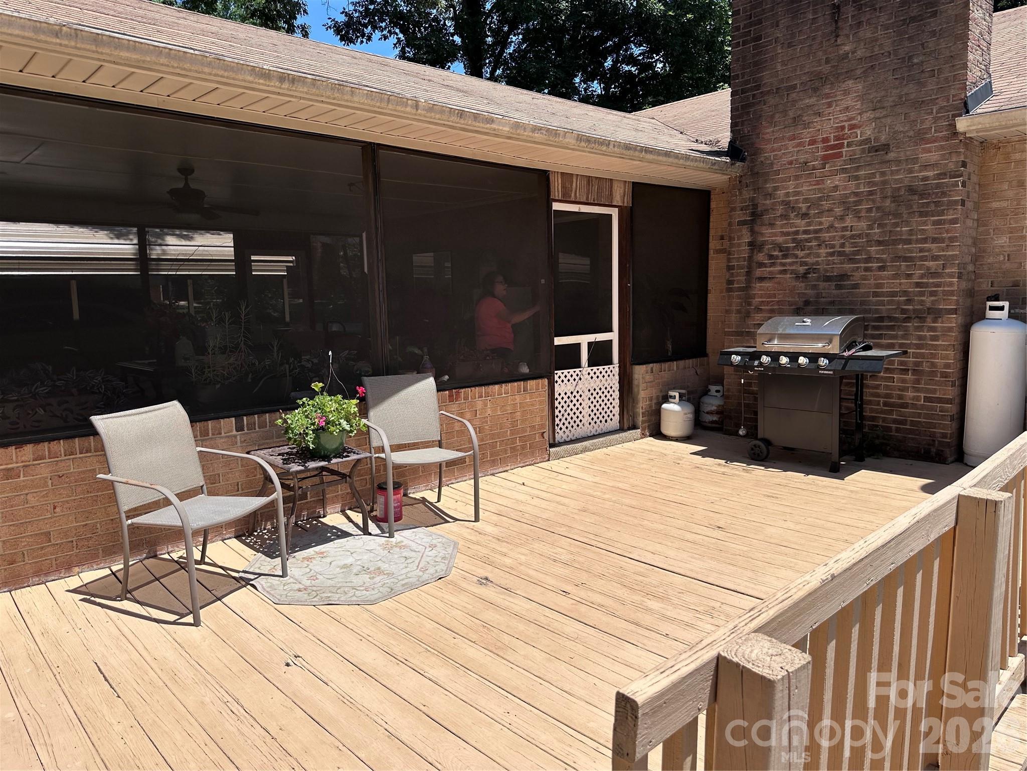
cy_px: 386
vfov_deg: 56.8
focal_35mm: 24
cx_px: 514
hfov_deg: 71.6
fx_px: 712
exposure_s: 1/5848
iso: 80
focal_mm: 6.86
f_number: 1.78
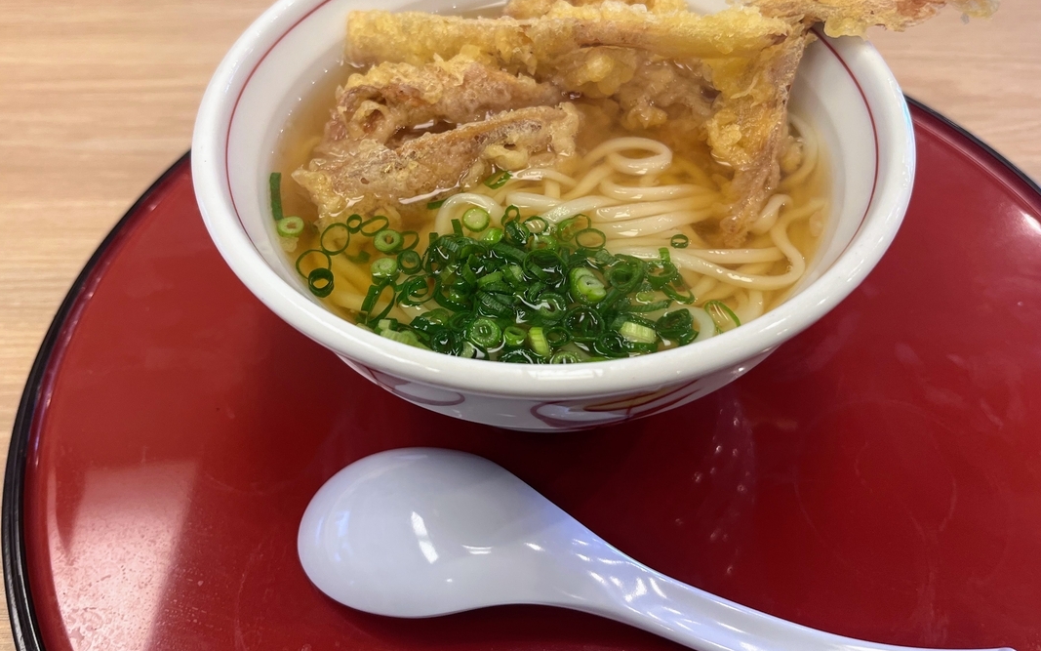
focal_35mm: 31
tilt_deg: -49.9
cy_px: 253
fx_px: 880
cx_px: 508
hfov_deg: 61.2
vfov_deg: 40.4
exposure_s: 1/60
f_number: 1.6
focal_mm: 5.1
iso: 80
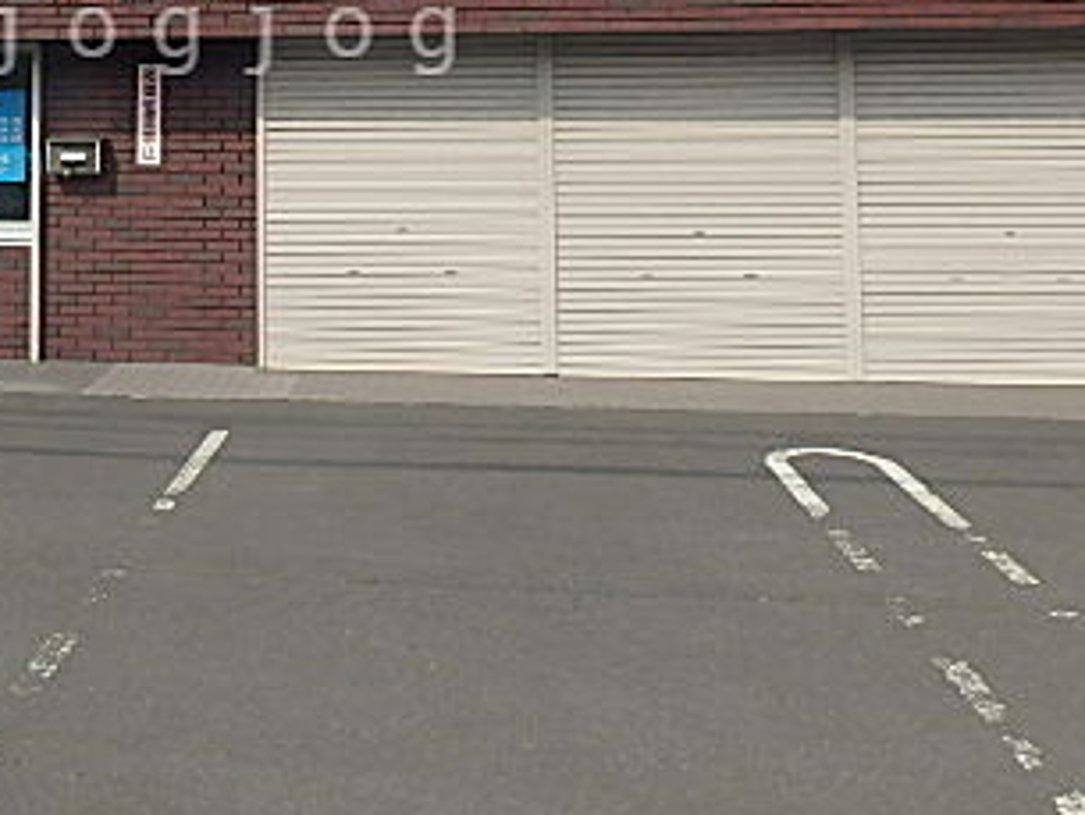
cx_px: 231
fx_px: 1380
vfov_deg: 30.9
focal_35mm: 44
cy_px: 32
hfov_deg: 41.3
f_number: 6
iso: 125
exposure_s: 1/500
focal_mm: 3.7
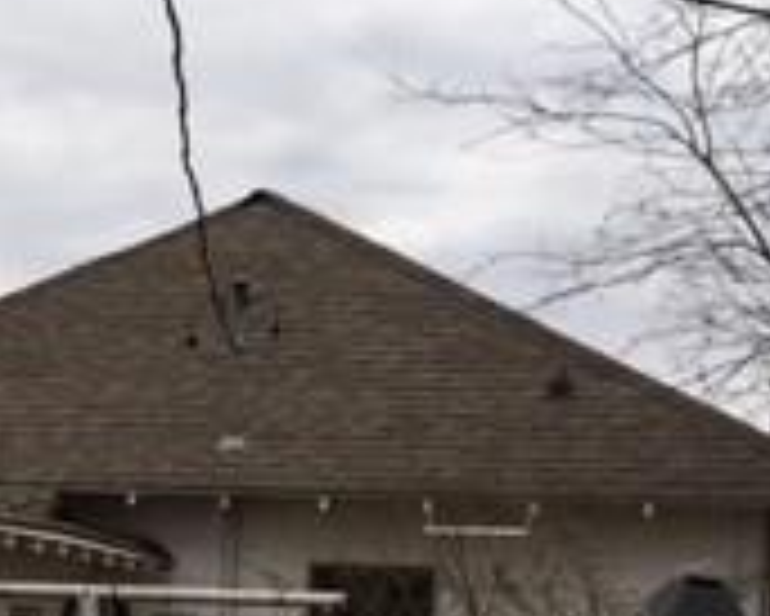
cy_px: 719
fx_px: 2417
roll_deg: -2.1
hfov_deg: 16.3
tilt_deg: -3.8
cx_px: -441
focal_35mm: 106
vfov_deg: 14.1
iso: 25
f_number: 2.2
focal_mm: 4.15
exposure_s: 1/371
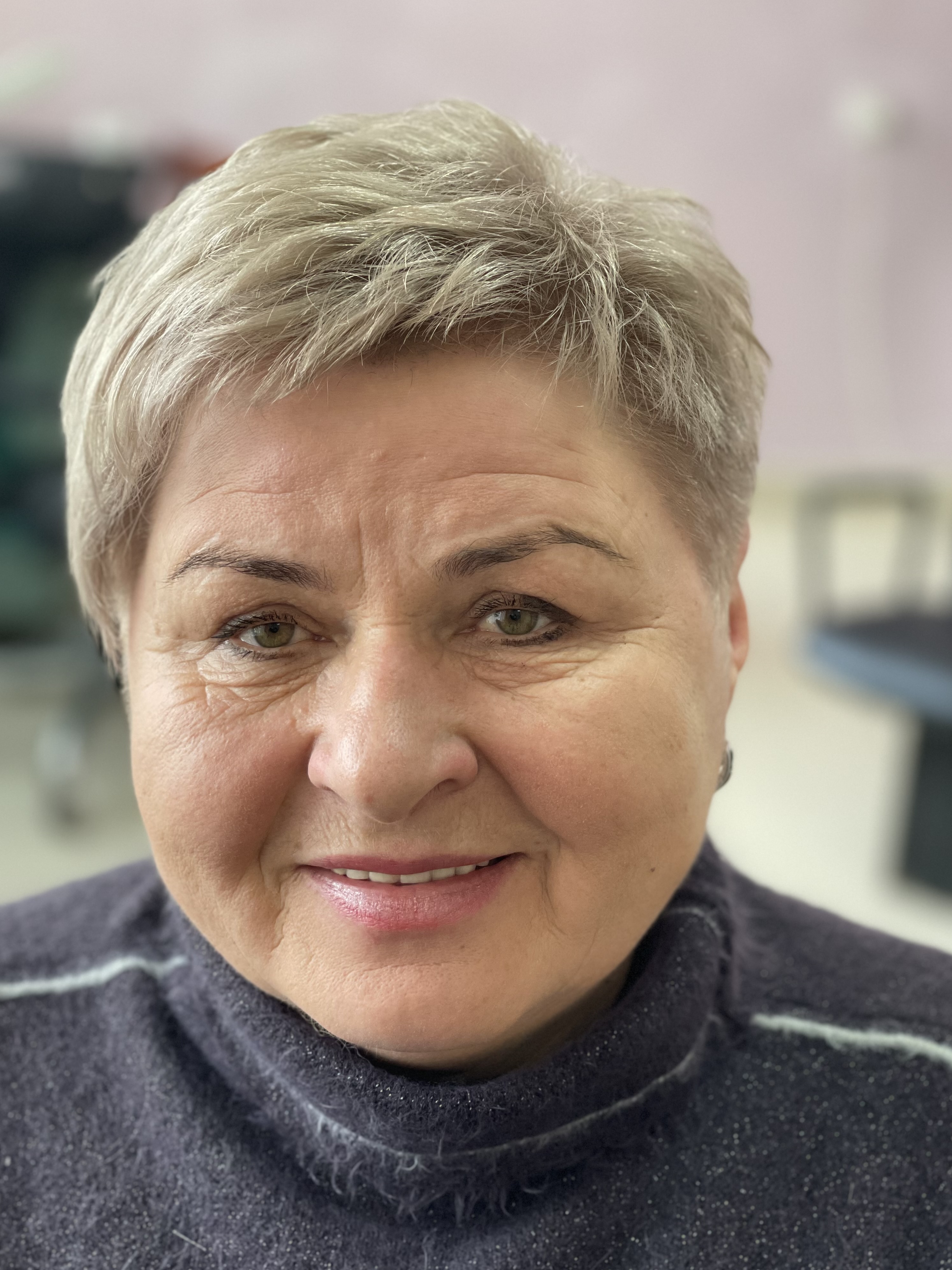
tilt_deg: -19.0
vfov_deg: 29.8
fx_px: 2384
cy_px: 641
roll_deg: -2.2
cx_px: 483
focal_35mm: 65
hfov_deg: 22.6
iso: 200
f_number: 2.2
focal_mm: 7.5
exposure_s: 1/121
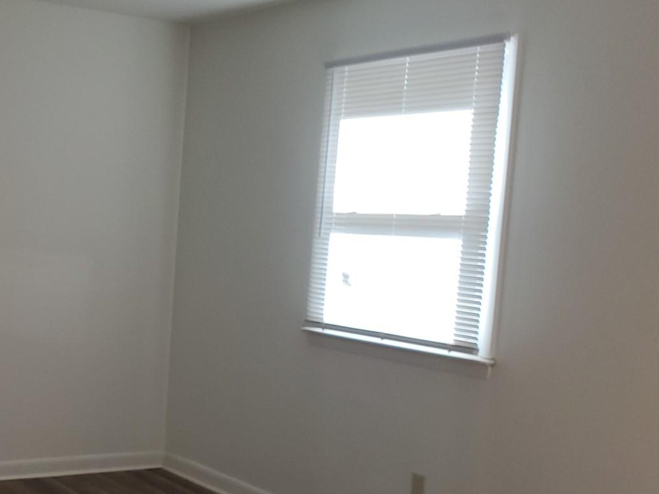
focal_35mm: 52
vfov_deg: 27.9
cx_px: 89
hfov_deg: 35.1
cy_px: 315
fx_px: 990
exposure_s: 1/120
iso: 64
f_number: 2.4
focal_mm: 4.3
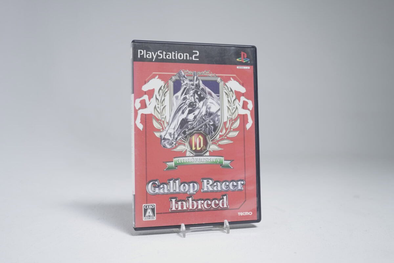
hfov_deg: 53.1
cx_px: 197
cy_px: 132
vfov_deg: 36.9
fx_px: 394
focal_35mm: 36
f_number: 5.6
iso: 640
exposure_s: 1/25
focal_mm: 36
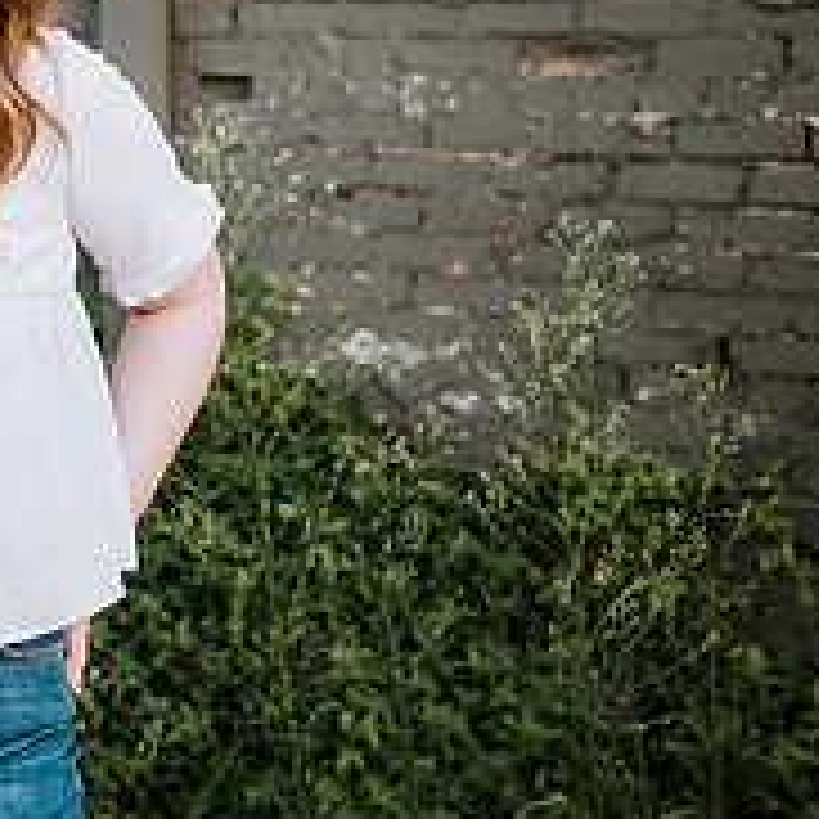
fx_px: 1740
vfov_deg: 25.7
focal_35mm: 65
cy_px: 83
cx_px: -148
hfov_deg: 24.2
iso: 125
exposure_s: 1/400
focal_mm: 24
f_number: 2
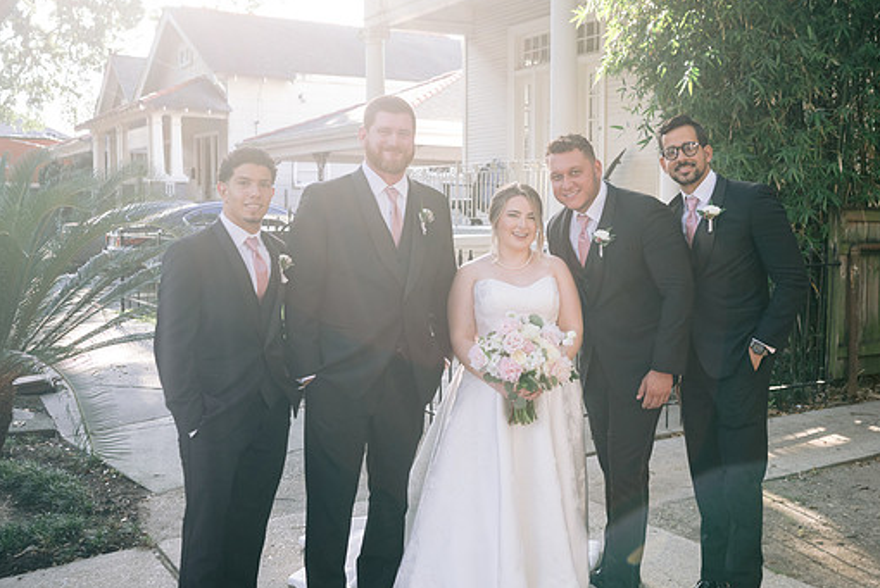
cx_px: 481
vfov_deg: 32.0
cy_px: 284
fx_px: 1028
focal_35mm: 42
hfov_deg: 46.3
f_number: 4
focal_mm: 35
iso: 400
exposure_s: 1/250
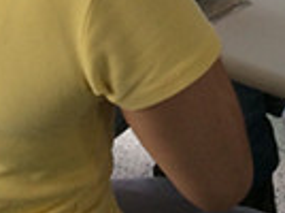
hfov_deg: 12.9
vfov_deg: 8.7
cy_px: -333
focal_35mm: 152
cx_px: 240
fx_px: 1249
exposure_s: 1/120
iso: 64
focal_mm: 4.15
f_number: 2.2
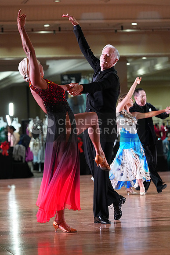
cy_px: 128
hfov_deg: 8.8
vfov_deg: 13.2
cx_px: 85
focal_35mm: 156
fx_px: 1104
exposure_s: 1/400
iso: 6400
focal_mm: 156
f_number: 4.5
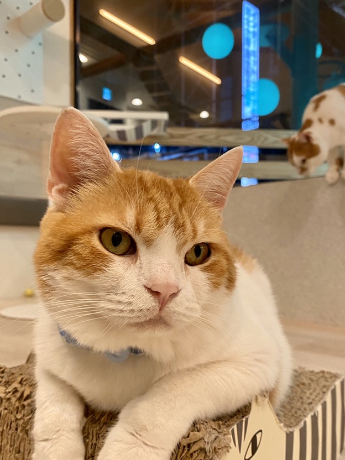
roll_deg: +0.1
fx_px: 425
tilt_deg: -2.2
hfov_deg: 44.1
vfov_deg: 56.5
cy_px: 268
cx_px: 185
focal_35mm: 32
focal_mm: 4.25
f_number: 1.8
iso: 160
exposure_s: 1/60
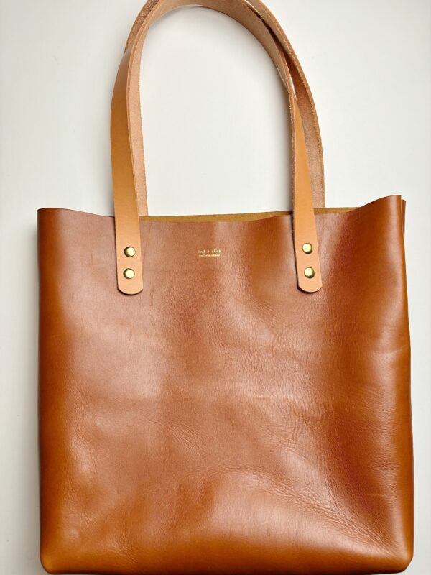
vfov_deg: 67.3
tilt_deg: -88.3
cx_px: 216
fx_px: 432
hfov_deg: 53.1
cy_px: 288
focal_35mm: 26
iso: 40
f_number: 1.6
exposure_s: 1/180
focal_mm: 5.96
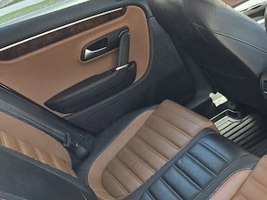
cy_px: 158
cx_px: 240
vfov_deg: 31.4
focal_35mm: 45
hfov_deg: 39.1
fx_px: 347
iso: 64
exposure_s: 1/182
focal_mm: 6.3
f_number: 1.7
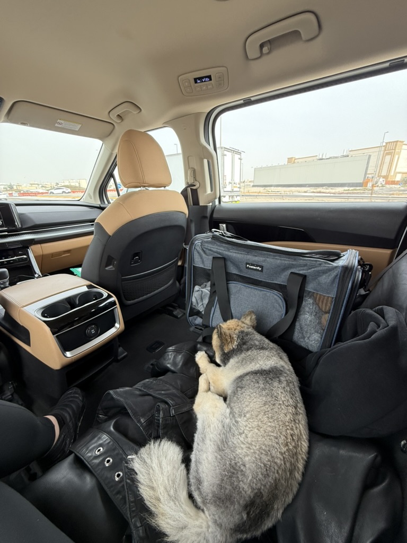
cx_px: 204
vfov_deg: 102.1
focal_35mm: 14
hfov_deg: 85.7
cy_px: 272
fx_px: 219
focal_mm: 2.22
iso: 64
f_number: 2.2
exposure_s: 1/164
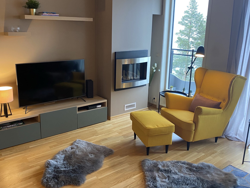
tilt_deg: -13.9
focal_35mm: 31
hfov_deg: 58.0
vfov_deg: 45.4
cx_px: 104
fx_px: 224
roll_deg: +0.3
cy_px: 85
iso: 250
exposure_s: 1/50
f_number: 1.8
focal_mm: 4.25
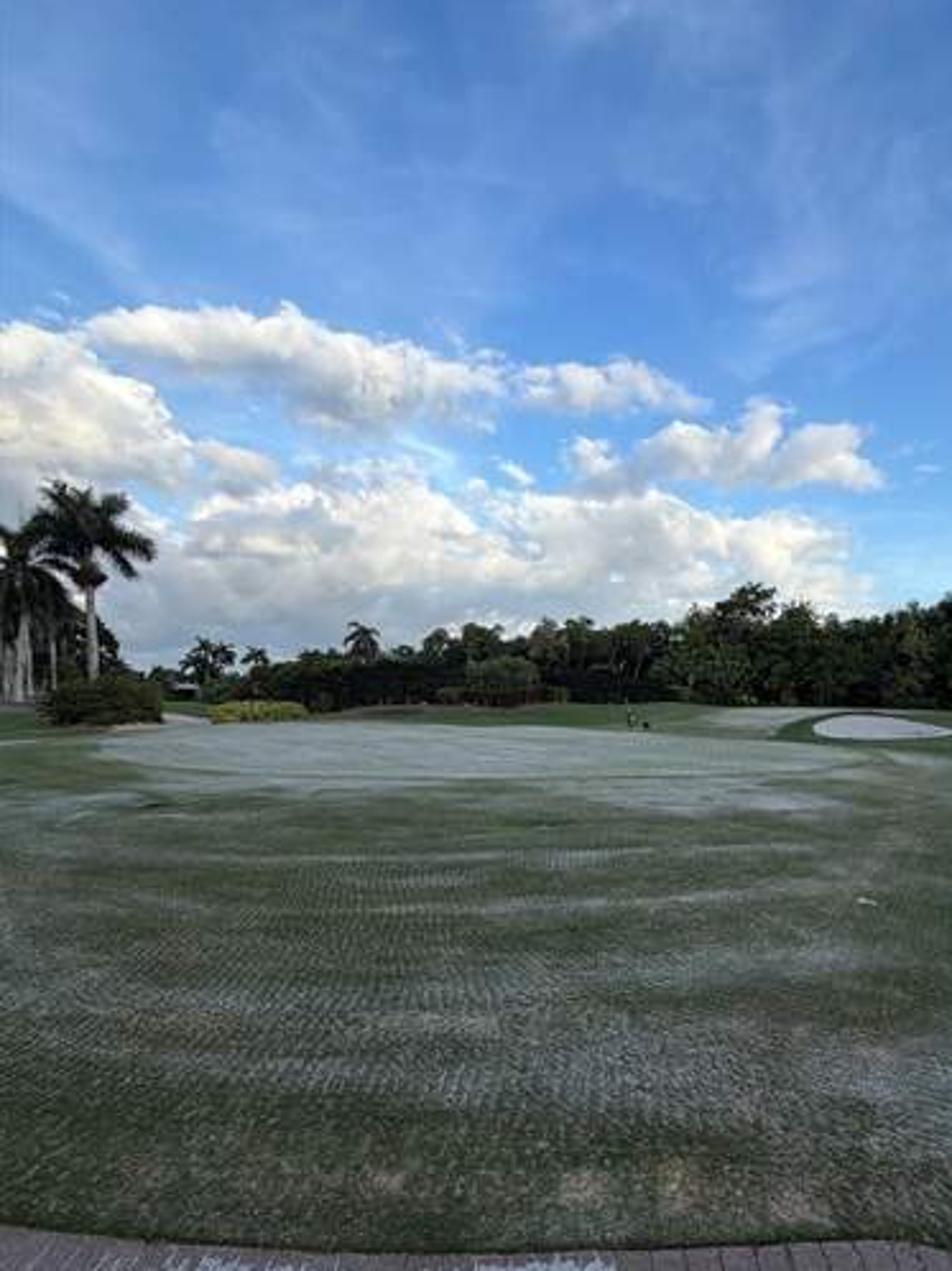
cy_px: 766
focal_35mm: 18
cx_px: 607
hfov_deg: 70.1
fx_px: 661
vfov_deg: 86.6
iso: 40
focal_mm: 2.22
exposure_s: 1/569
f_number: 2.2
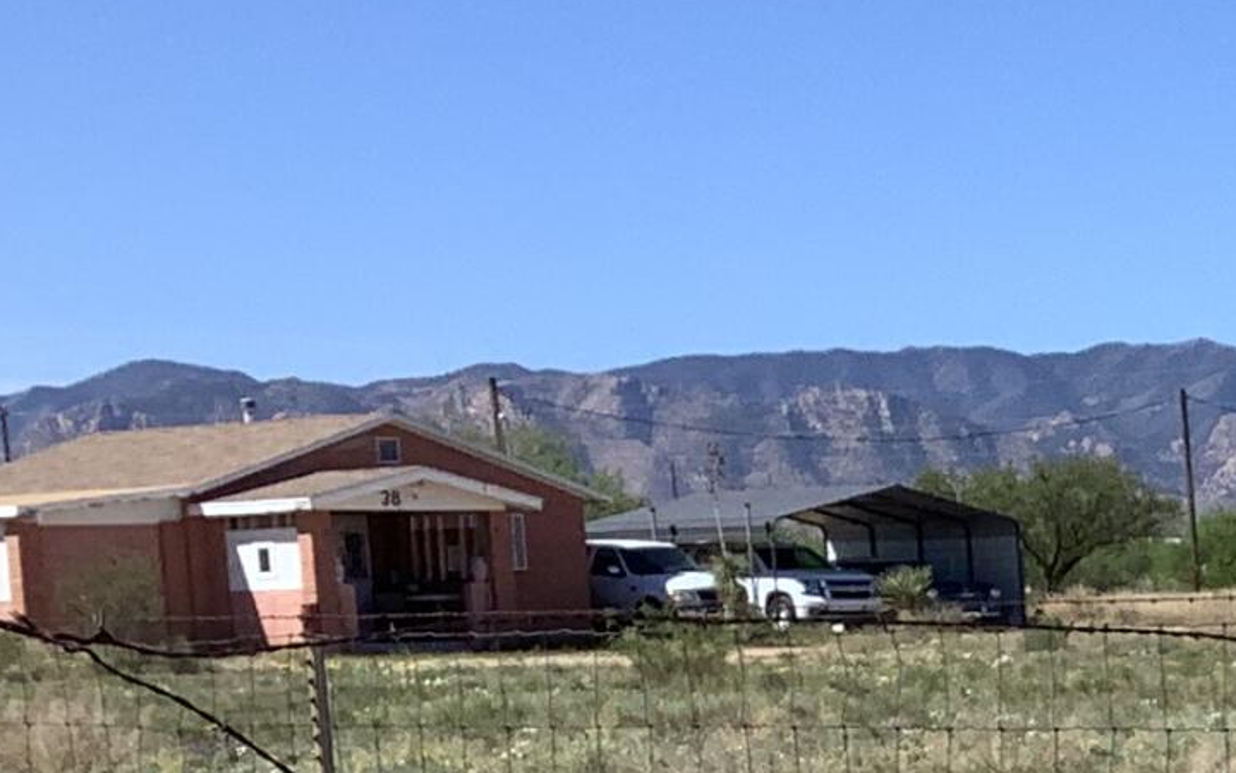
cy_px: 1197
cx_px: 2089
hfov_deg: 13.9
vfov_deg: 9.3
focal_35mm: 137
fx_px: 4615
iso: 25
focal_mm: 3.3
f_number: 2.4
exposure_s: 1/1567
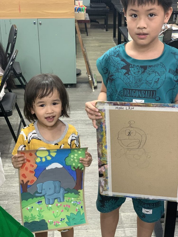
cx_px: 89
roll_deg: -0.2
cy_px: 118
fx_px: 357
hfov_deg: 28.0
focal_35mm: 52
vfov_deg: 36.8
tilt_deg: -24.0
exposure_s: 1/60
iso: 160
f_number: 2.4
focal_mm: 6
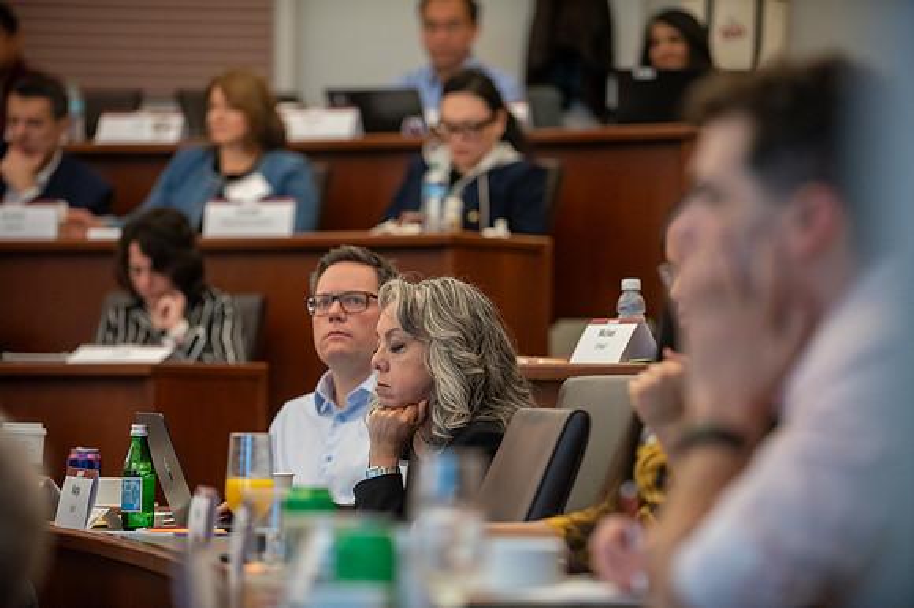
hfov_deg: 13.2
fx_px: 3937
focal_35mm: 155
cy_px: 304
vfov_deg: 8.8
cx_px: 457
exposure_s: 1/160
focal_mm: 155
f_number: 2.8
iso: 2000
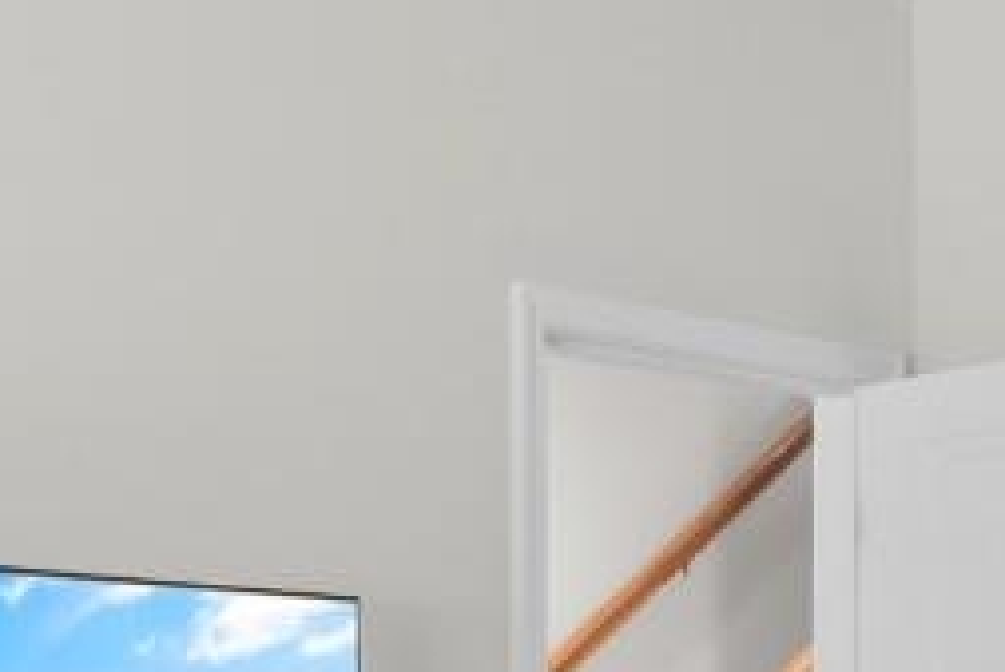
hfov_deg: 21.2
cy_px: 867
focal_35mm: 96
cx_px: 417
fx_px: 2681
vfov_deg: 13.7
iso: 100
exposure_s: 1/2
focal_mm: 10
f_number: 4.5
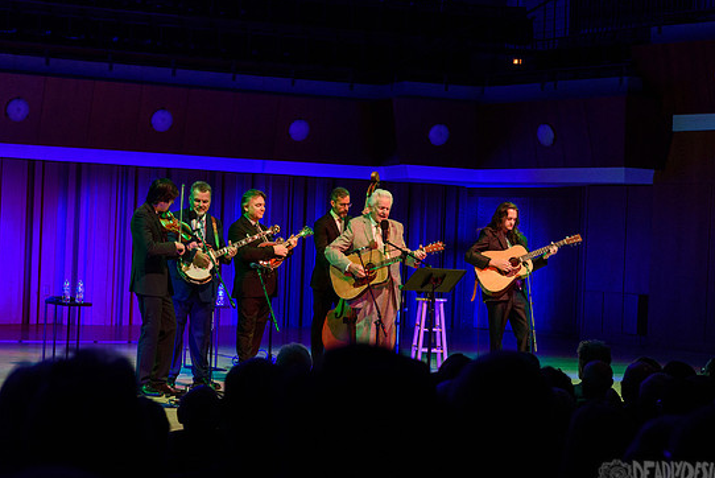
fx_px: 1749
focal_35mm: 88
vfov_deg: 15.5
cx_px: 383
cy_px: 278
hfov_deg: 23.1
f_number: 5
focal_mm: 70
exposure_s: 1/200
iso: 2500
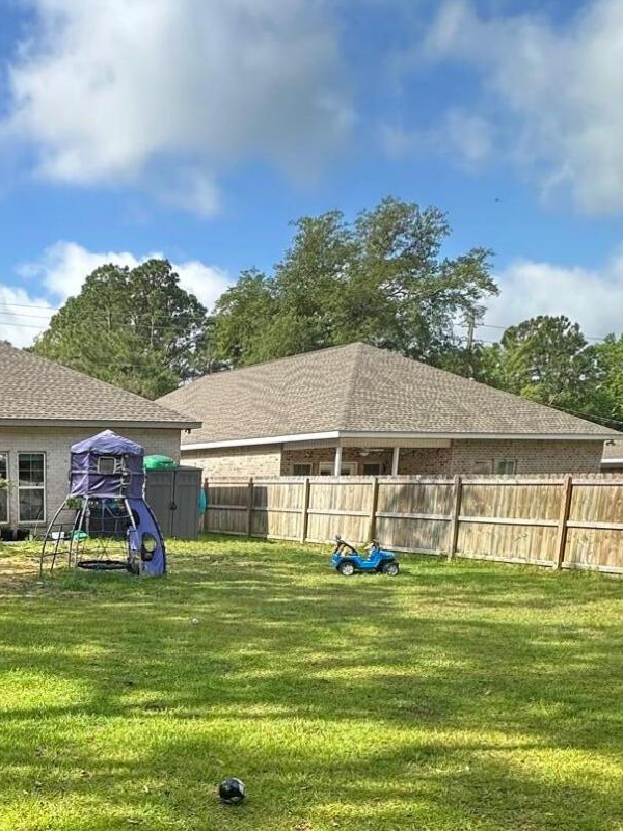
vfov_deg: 49.2
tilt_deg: -14.2
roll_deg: +1.2
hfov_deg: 37.6
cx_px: 45
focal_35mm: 35
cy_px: 680
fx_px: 840
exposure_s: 1/729
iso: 50
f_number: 2.2
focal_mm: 2.22
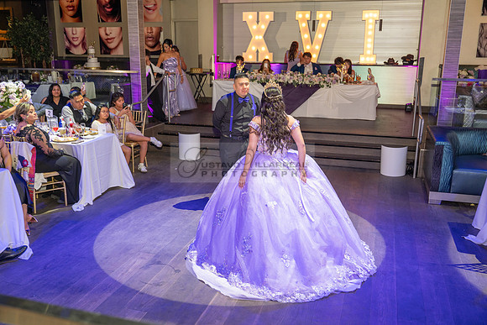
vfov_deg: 38.9
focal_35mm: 34
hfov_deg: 55.8
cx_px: 244
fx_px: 460
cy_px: 162
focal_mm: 34
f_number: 3.5
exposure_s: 1/125
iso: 1000
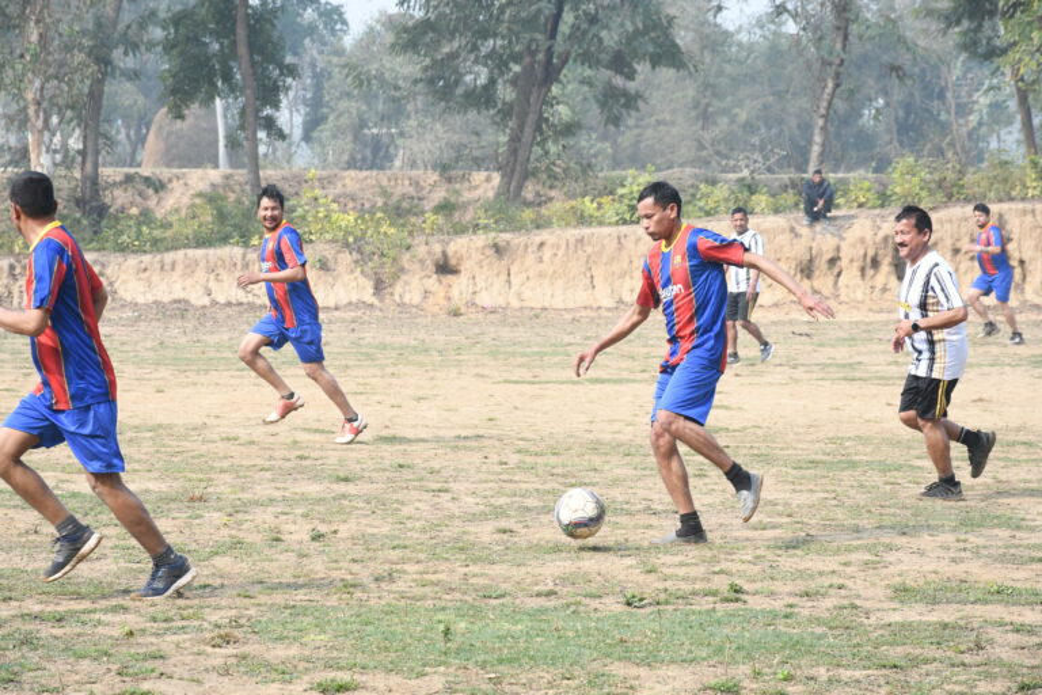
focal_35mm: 135
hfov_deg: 15.2
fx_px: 3907
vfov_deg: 10.2
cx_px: 521
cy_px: 348
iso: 800
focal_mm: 90
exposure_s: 1/800
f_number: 5.3
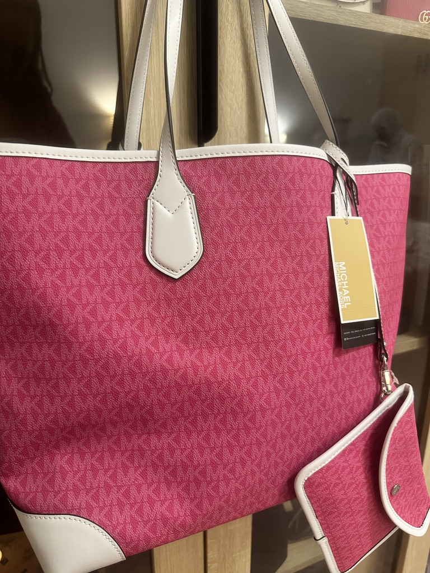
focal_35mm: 24
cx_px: 215
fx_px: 398
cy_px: 286
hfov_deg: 56.8
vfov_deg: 71.6
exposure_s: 1/50
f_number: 1.78
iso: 400
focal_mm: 6.86
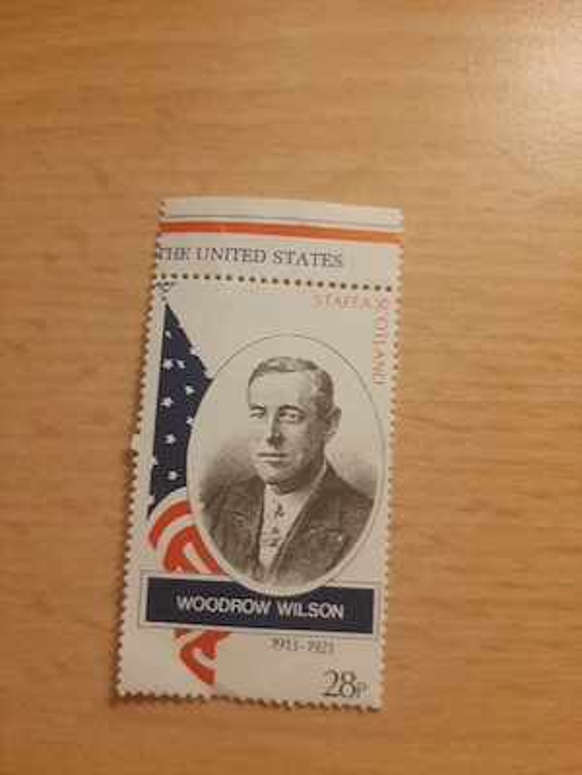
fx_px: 583
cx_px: 291
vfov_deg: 67.3
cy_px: 388
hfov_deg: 53.1
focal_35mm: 26
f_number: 1.7
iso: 80
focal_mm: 3.93
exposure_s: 1/50
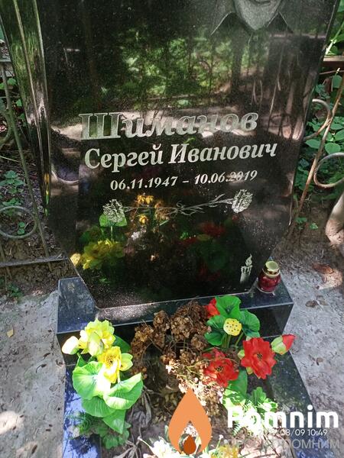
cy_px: 229
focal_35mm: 28
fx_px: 371
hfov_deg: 49.7
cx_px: 172
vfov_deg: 63.4
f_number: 1.8
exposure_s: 1/50
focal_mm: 4.05
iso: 140
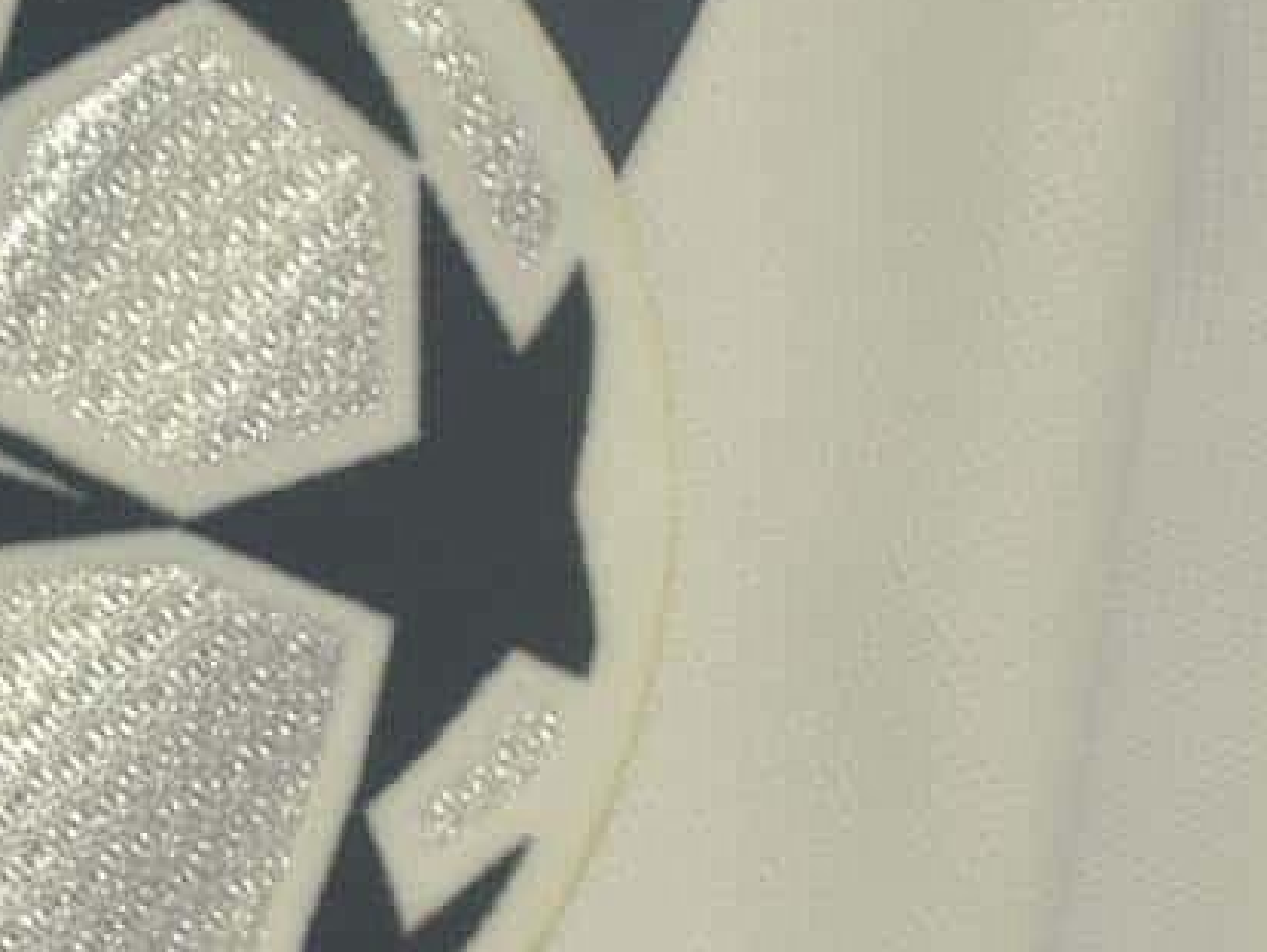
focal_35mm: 165
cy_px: 491
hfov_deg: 11.8
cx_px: -34
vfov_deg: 9.0
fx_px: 6045
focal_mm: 44
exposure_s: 1/100
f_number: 5.3
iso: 200
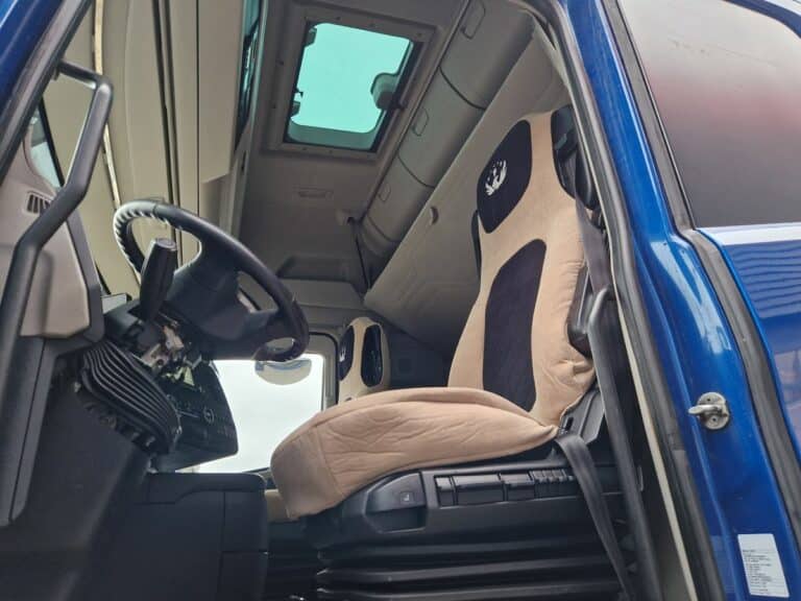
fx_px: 532
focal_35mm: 23
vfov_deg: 58.9
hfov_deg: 73.9
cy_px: 300
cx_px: 400
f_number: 1.8
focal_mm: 5.4
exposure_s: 1/100
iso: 160
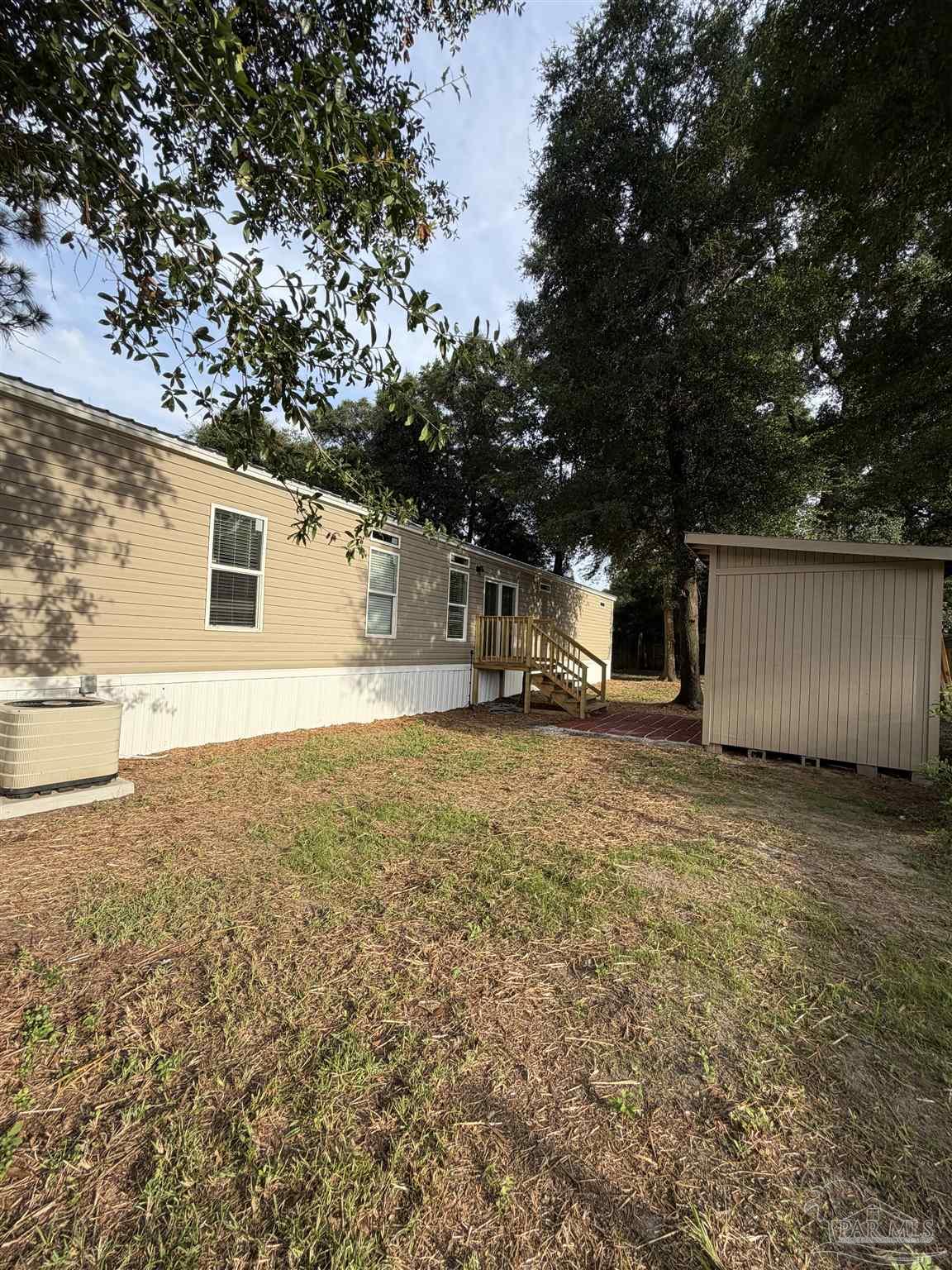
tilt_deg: +2.0
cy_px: 635
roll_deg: -1.8
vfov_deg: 102.1
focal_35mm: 14
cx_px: 476
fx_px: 513
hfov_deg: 85.7
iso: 40
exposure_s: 1/531
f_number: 2.2
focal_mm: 2.22
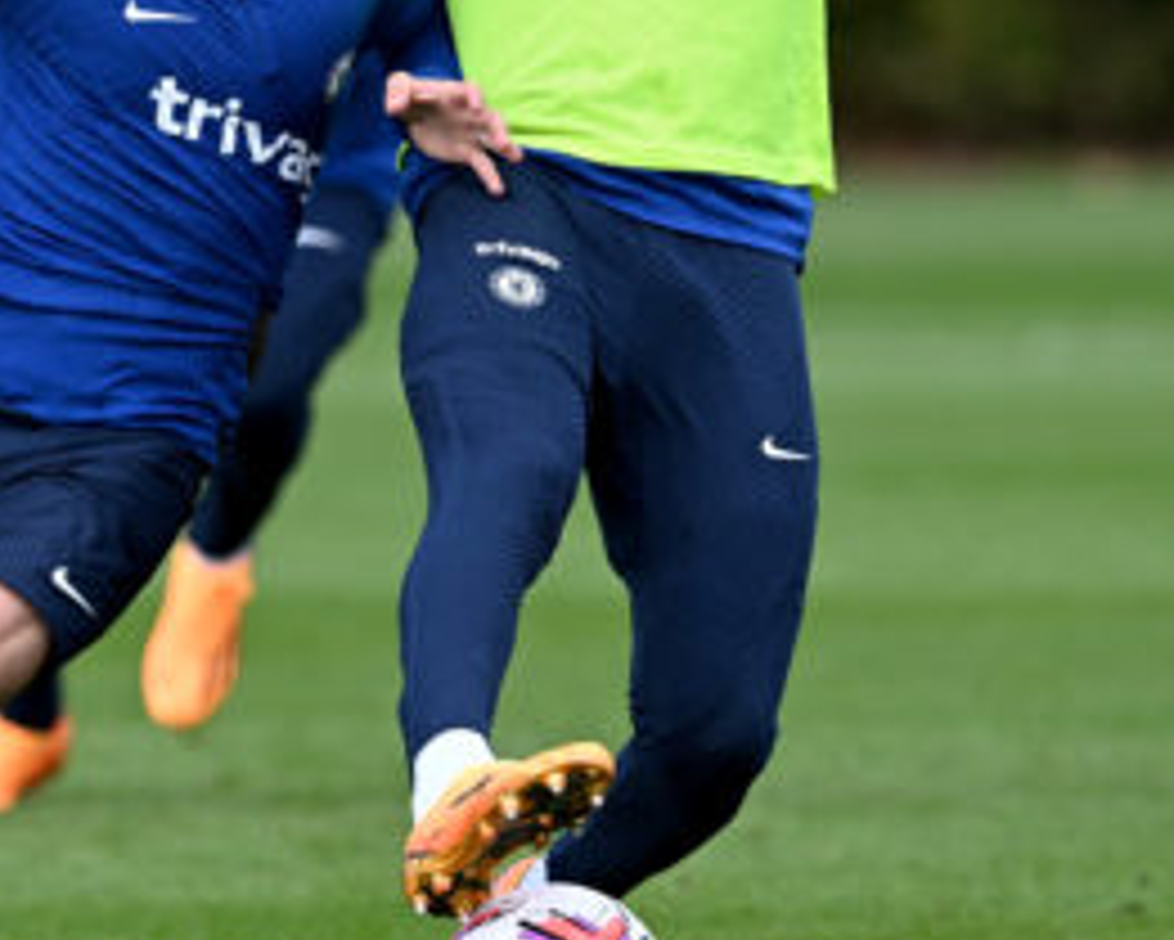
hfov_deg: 1.8
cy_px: 256
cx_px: -153
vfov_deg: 1.4
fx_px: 37505
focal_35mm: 1079
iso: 640
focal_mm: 400
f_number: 4
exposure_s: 1/2500
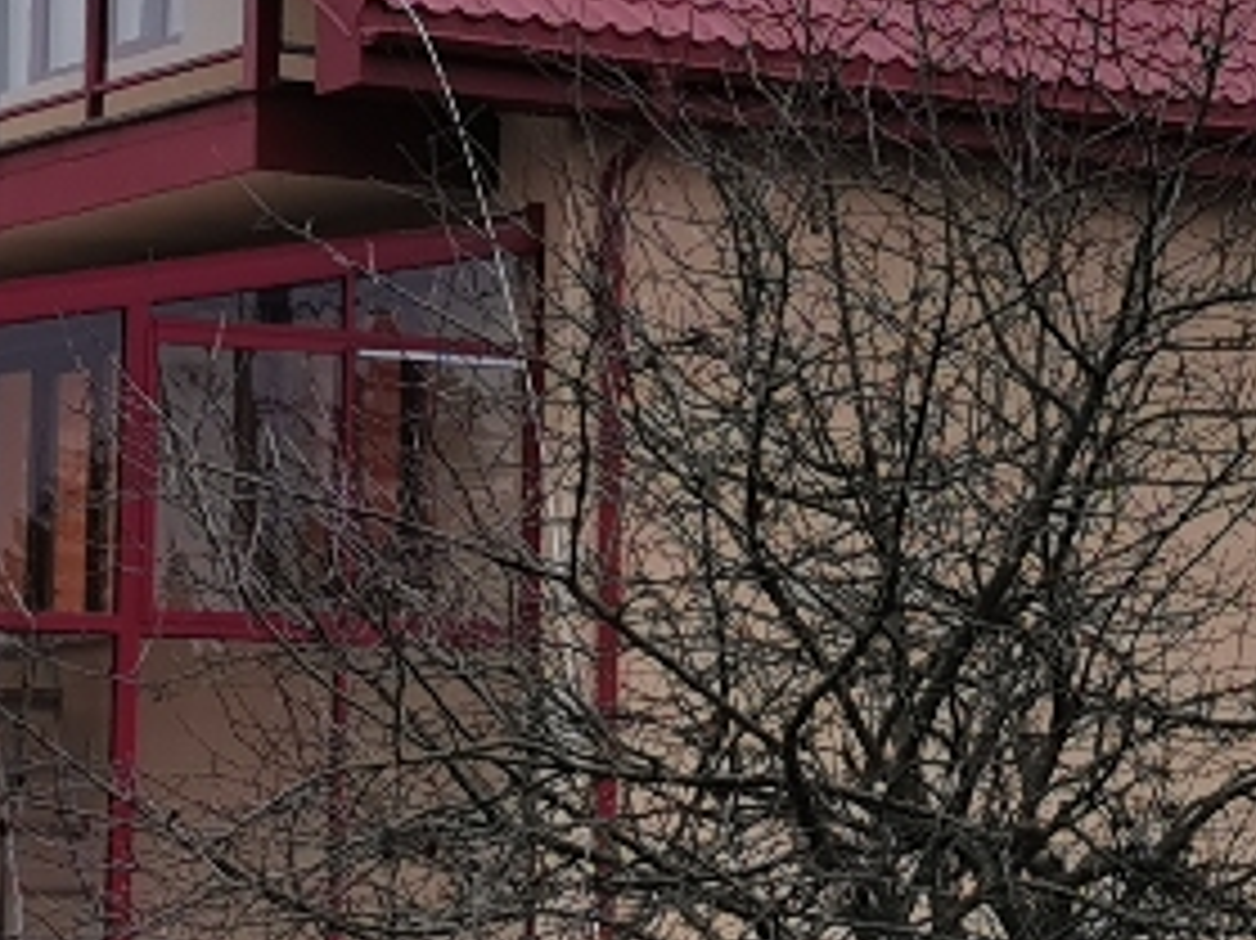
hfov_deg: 12.6
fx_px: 5622
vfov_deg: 9.5
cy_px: 126
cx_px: 1247
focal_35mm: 155
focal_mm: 5.56
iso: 50
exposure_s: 1/124
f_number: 1.6
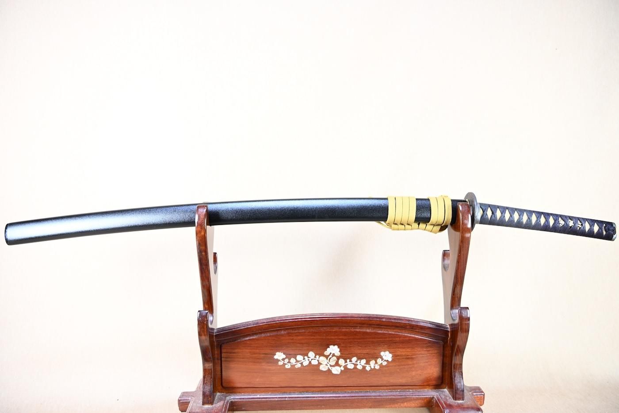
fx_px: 464
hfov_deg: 67.4
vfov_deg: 47.9
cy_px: 206
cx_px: 310
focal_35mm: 27
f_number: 3.5
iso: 100
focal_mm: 18
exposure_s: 1/2
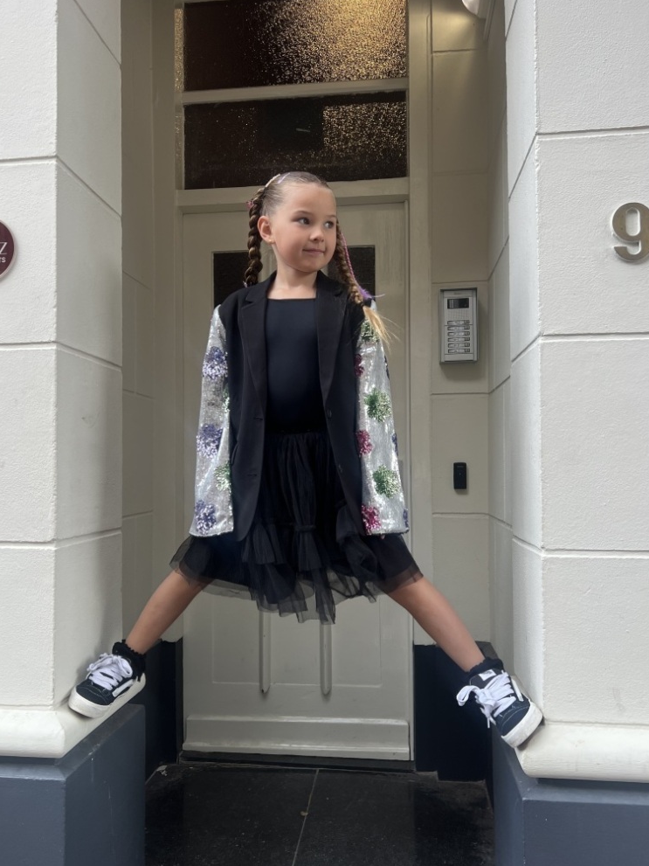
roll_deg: -0.2
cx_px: 319
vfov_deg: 63.4
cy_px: 447
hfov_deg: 49.7
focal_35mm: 28
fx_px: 700
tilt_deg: +2.5
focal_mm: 5.7
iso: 50
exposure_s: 1/310
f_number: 1.5
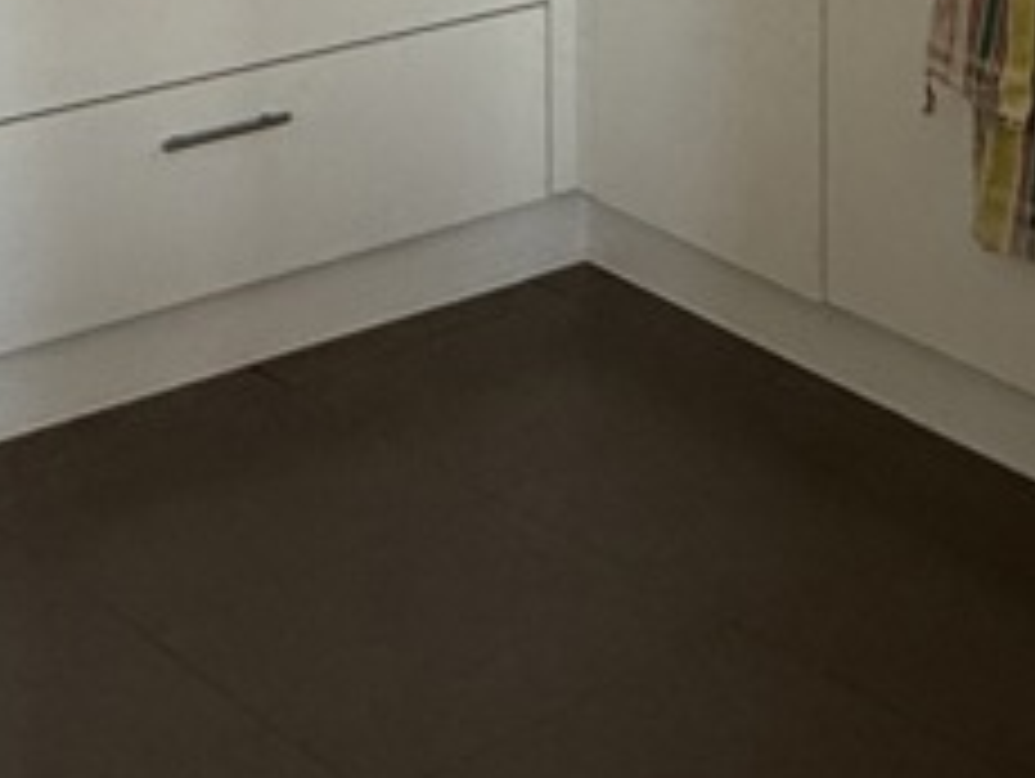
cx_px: 1046
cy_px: -576
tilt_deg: -2.0
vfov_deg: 15.5
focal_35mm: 83
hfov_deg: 22.6
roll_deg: +0.0
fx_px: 2484
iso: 320
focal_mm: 2.22
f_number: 2.2
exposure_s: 1/99
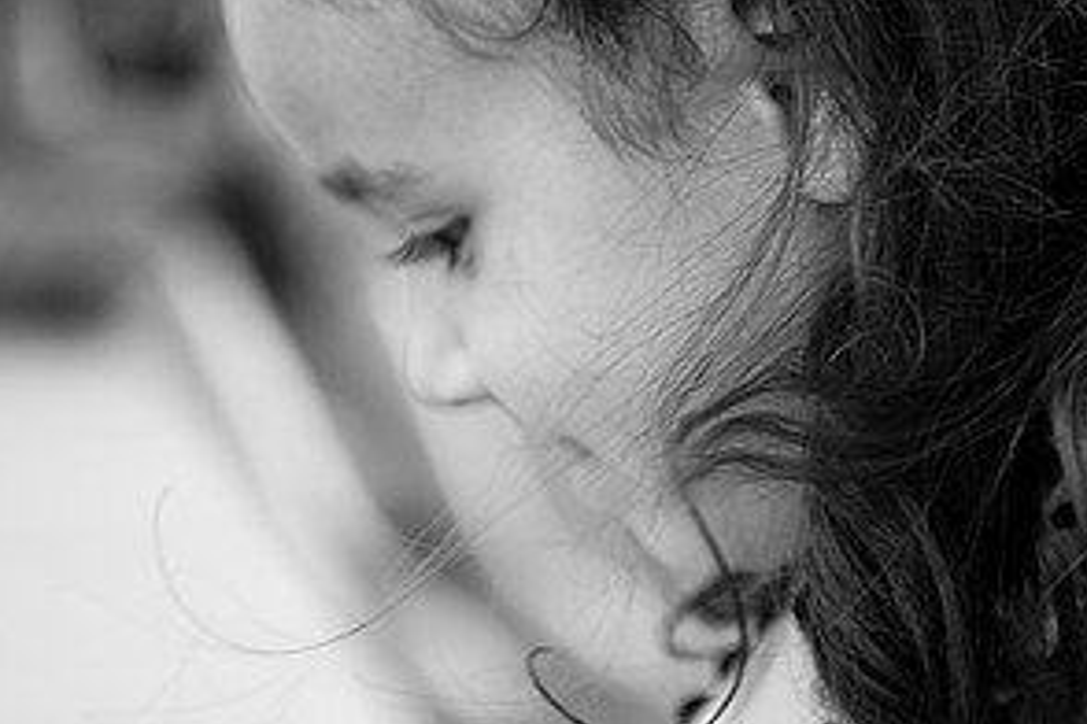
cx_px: 643
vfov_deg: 9.9
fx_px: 4167
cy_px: 259
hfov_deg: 14.9
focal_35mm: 138
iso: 200
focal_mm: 70
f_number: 2.8
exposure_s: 1/320
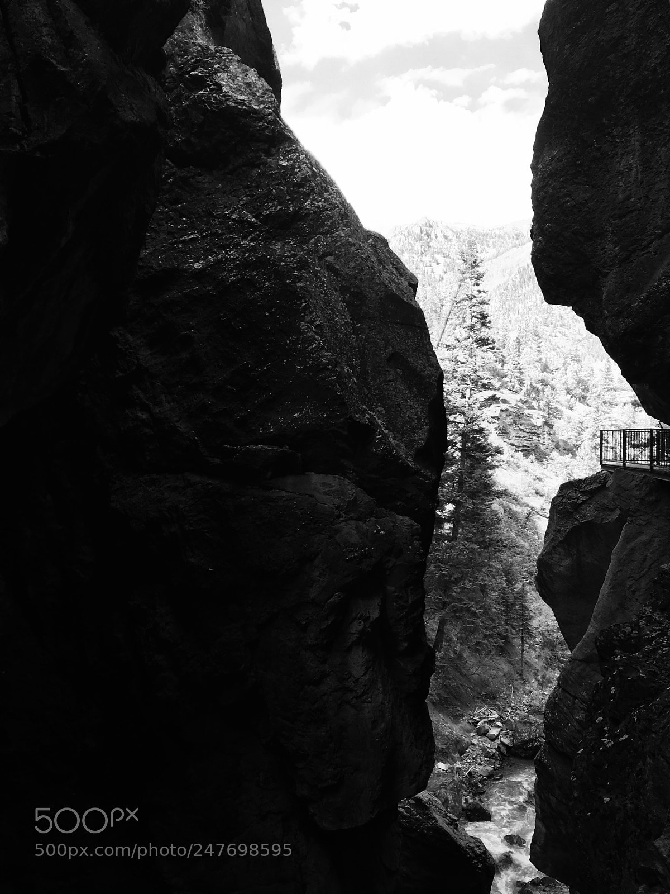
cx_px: 335
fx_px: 748
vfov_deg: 61.7
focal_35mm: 29
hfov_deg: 48.2
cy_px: 447
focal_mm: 4.15
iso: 25
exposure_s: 1/120
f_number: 2.2
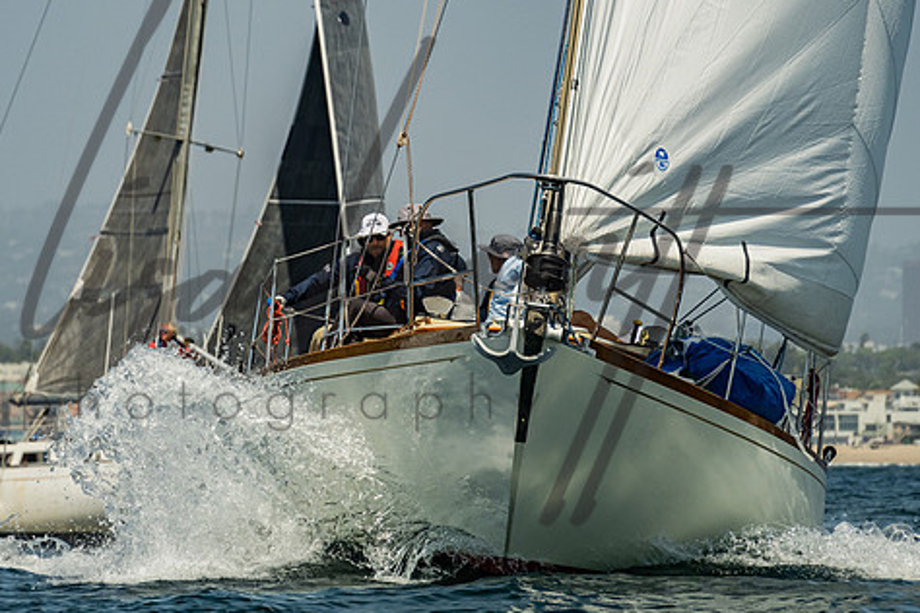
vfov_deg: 3.7
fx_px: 9531
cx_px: 308
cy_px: 189
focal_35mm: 373
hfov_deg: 5.5
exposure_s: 1/1600
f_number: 6.3
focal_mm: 200
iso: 320
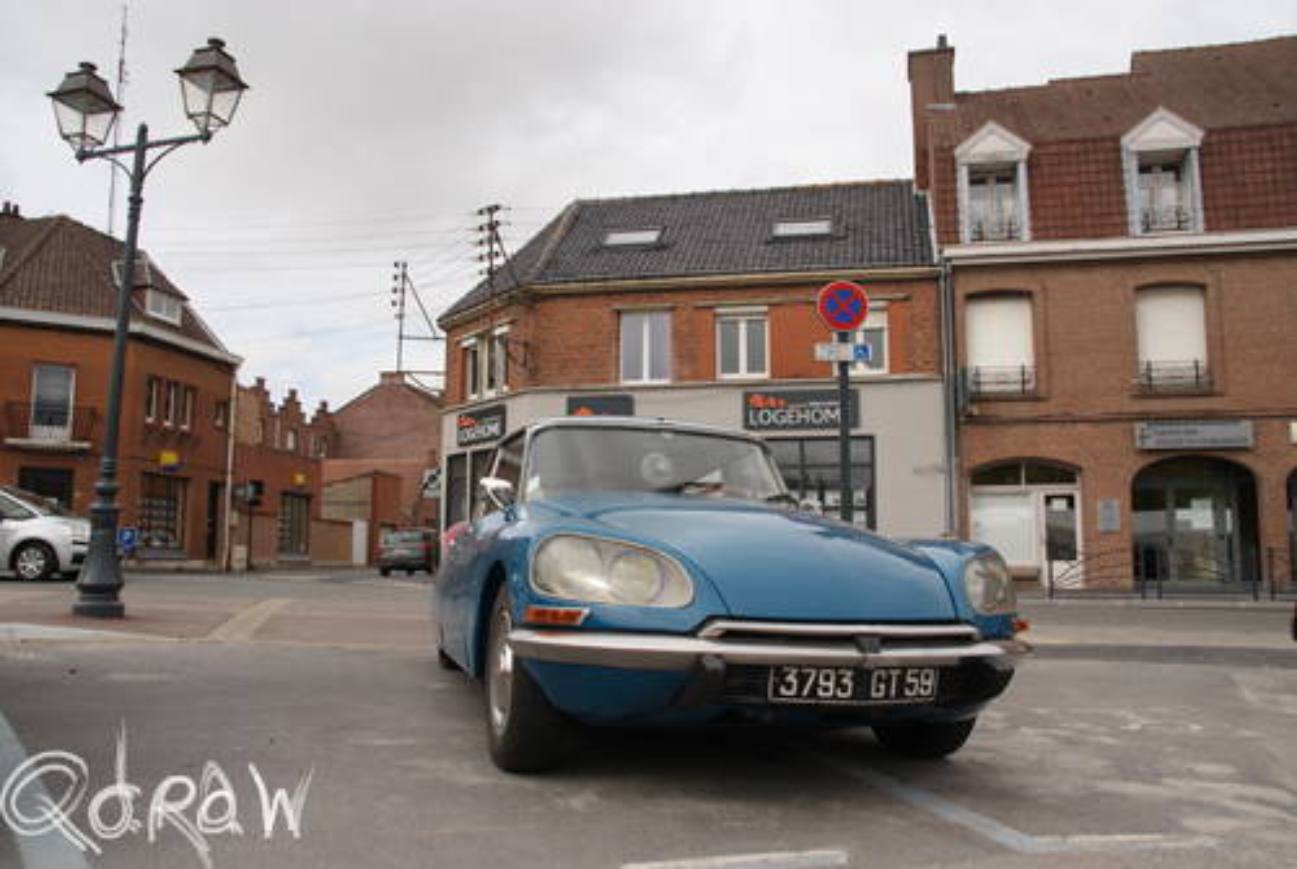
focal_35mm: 27
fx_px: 974
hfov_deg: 67.3
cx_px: 648
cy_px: 434
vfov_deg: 48.1
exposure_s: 1/200
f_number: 11
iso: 200
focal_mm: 18
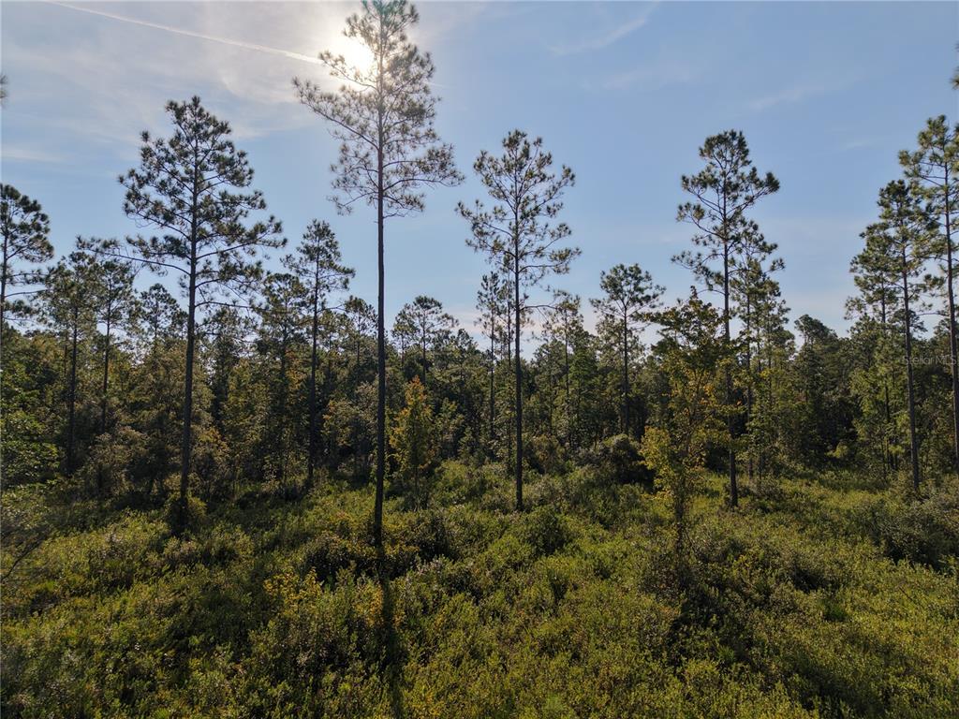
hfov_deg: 71.6
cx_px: 480
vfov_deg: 56.8
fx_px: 665
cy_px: 360
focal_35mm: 24
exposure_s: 1/400
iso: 100
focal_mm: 8.67
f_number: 1.8
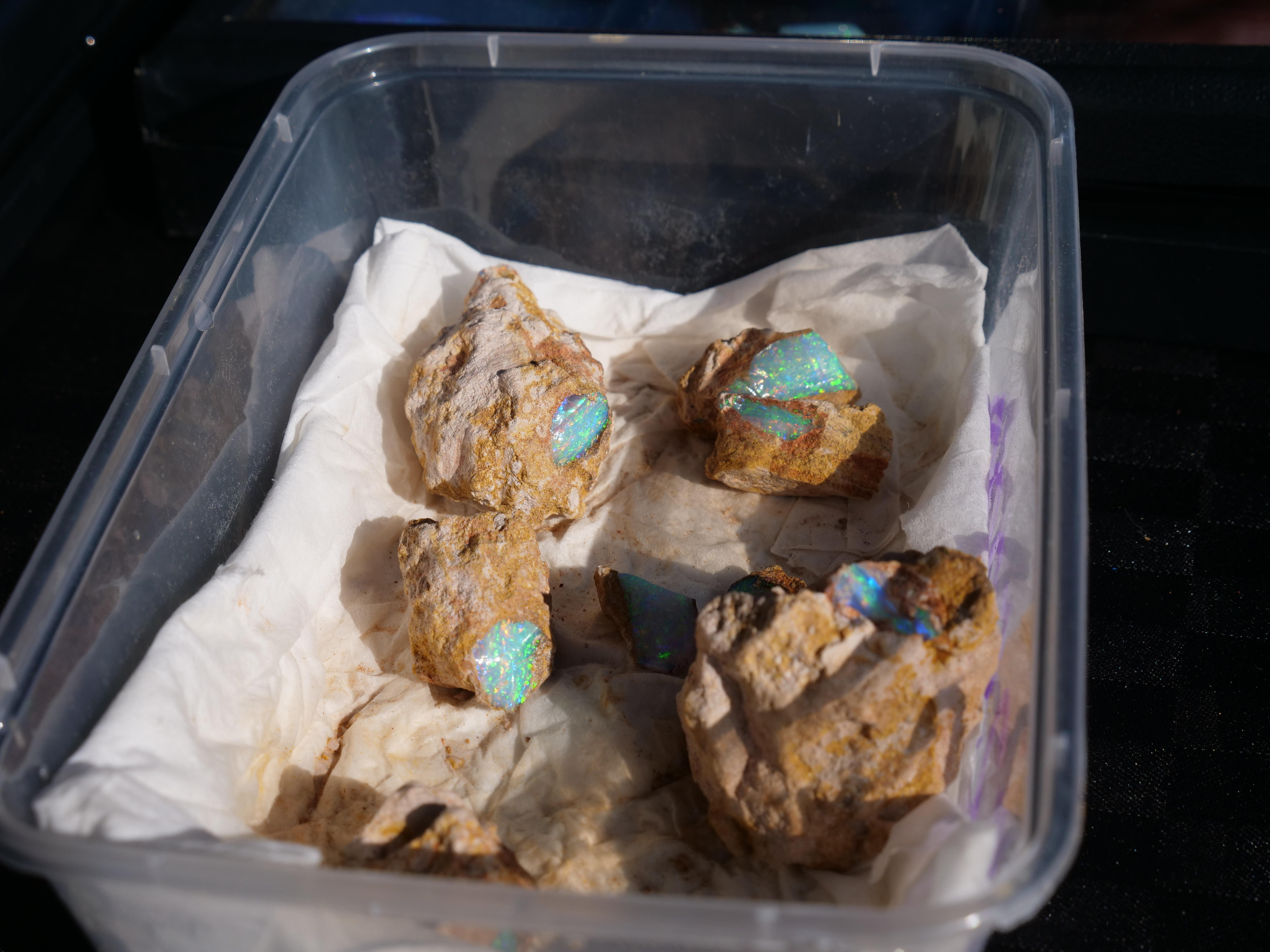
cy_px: 476
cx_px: 635
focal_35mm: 64
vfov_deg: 22.9
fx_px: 2348
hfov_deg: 30.3
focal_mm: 32
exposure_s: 1/1300
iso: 200
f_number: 8
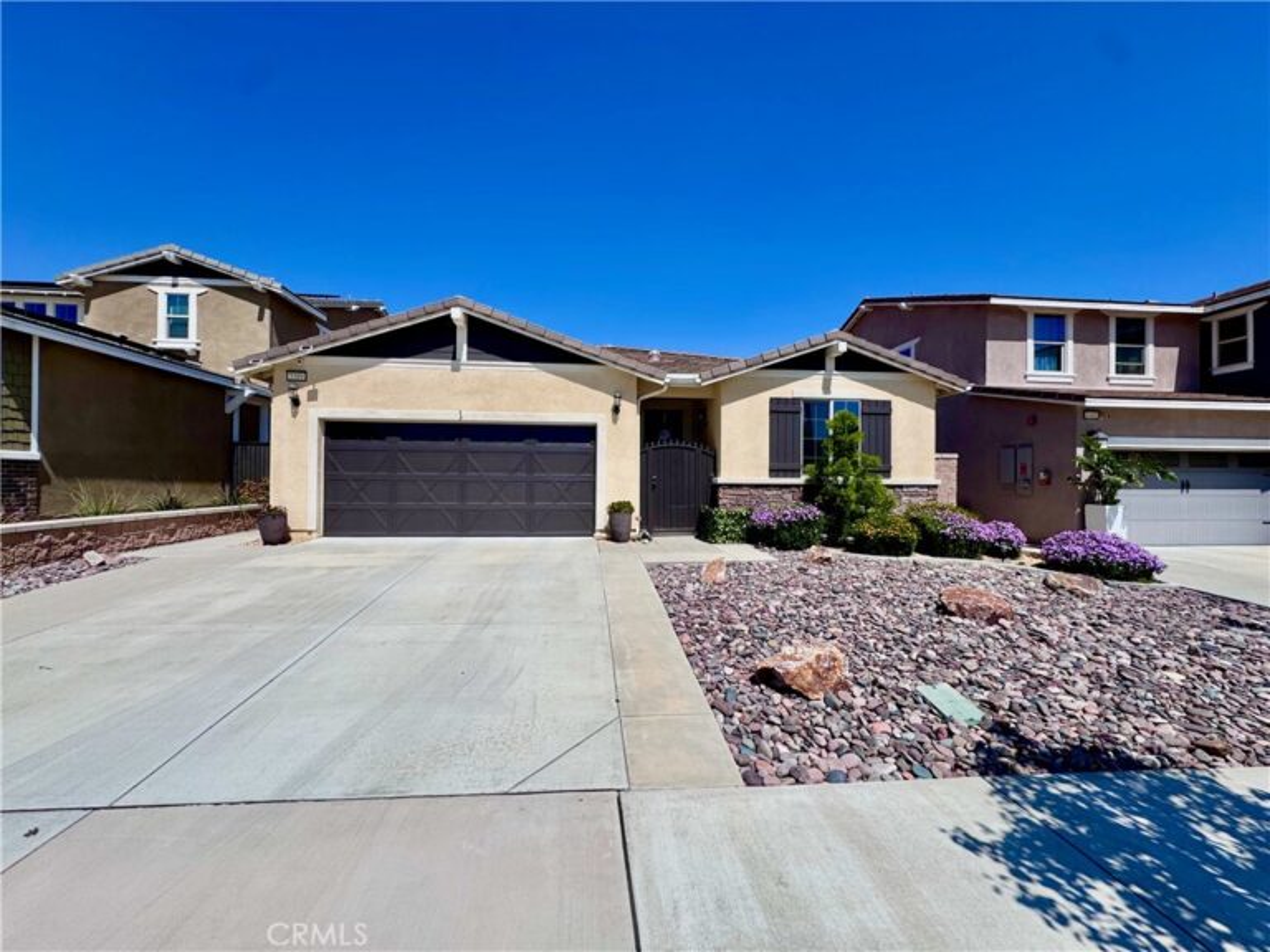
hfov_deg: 102.1
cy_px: 476
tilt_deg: -1.1
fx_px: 514
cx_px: 635
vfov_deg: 85.7
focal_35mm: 14
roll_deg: -0.4
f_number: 2.2
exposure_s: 1/3546
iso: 50
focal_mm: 2.22
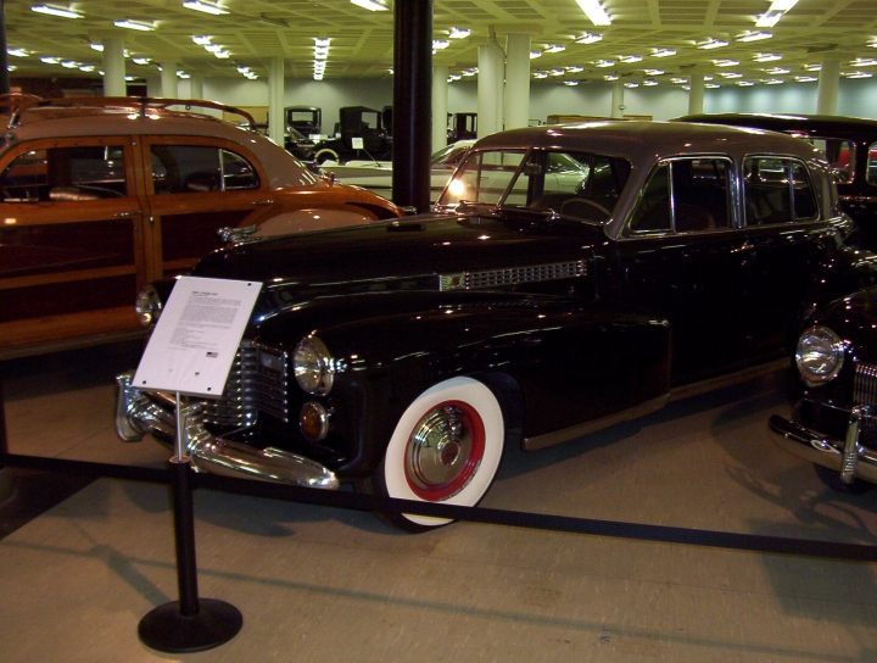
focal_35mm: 36
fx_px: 915
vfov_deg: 39.8
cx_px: 438
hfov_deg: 51.2
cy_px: 332
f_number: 2.76
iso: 140
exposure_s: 1/30
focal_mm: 5.54
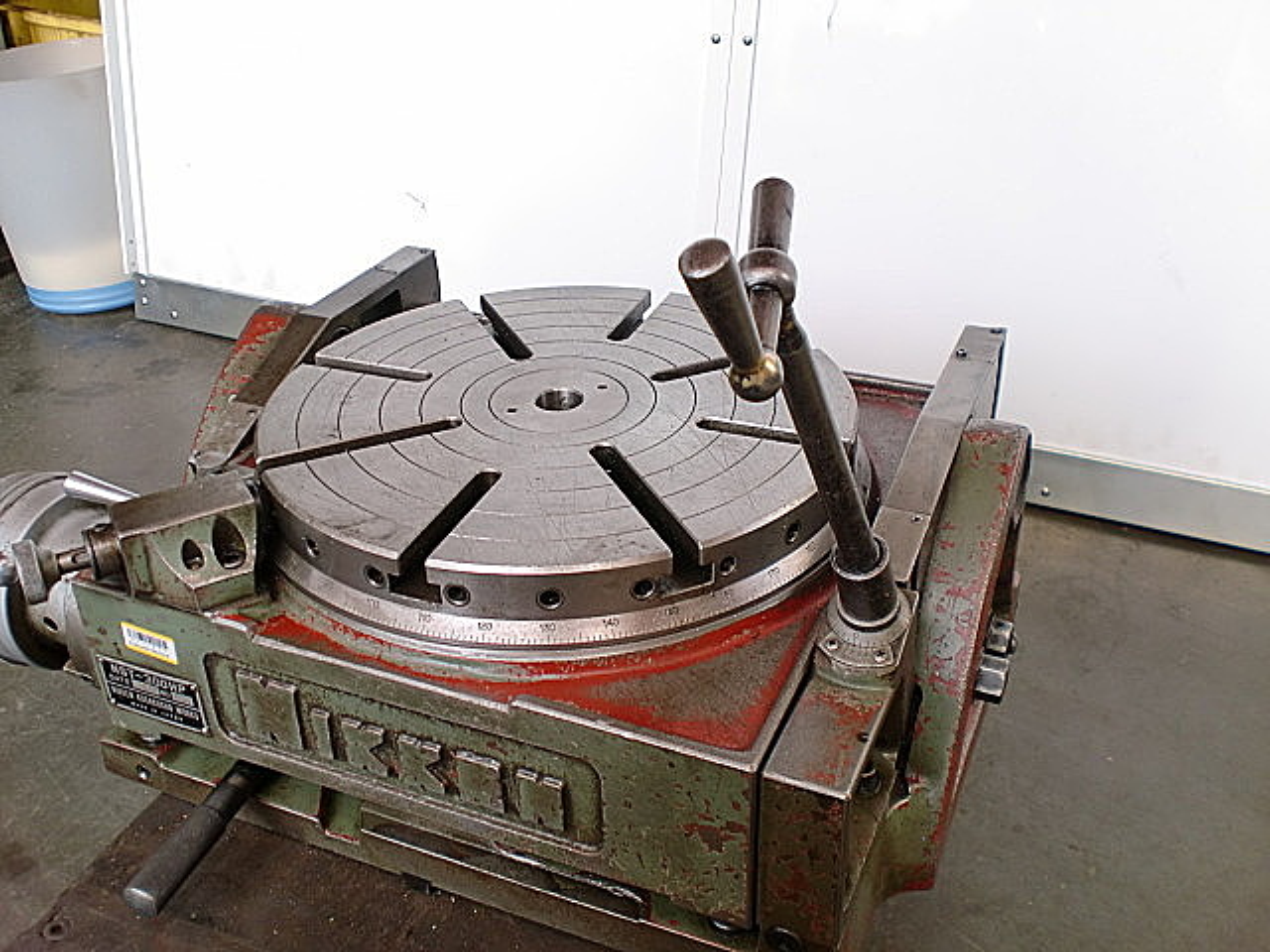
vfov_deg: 40.7
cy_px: 476
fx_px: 1284
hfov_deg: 52.6
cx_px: 635
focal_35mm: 35
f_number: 3.1
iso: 64
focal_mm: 6.3
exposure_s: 1/60
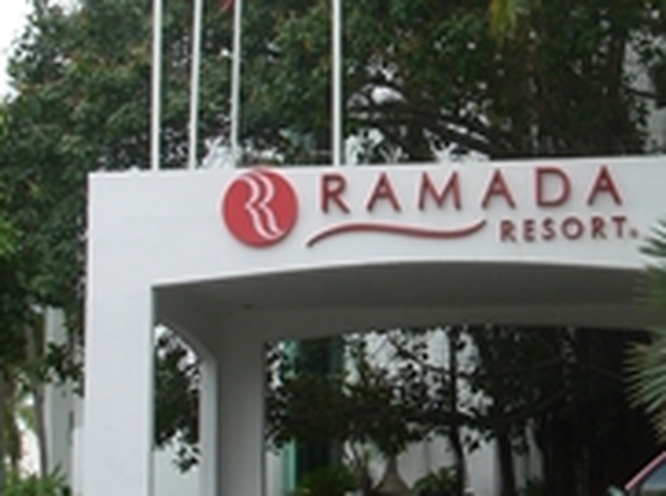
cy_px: 209
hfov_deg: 19.3
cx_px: 519
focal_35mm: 101
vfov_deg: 14.6
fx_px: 1939
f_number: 2.9
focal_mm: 6.3
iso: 50
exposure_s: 1/627
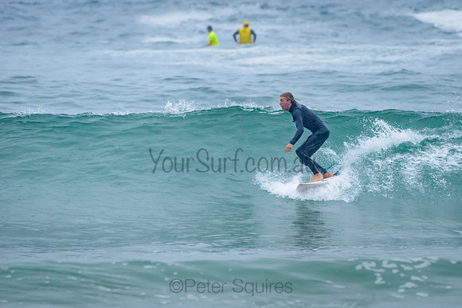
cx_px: 283
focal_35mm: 613
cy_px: 147
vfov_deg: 2.2
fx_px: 7872
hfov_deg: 3.4
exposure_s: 1/1250
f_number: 5.6
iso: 1600
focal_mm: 500
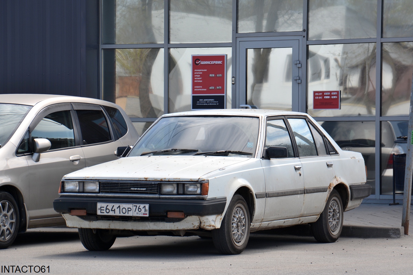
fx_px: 1806
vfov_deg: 8.7
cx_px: 206
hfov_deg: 13.0
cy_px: 138
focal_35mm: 158
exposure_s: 1/250
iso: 140
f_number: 8
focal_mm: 105
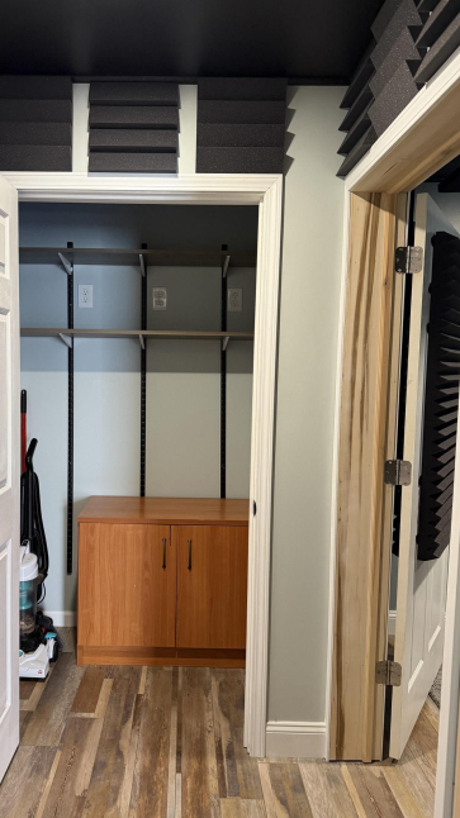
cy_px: 415
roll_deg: -1.2
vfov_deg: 69.9
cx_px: 175
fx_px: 586
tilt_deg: -5.3
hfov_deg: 42.6
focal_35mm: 27
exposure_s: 1/59
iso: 320
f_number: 1.78
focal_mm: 6.76
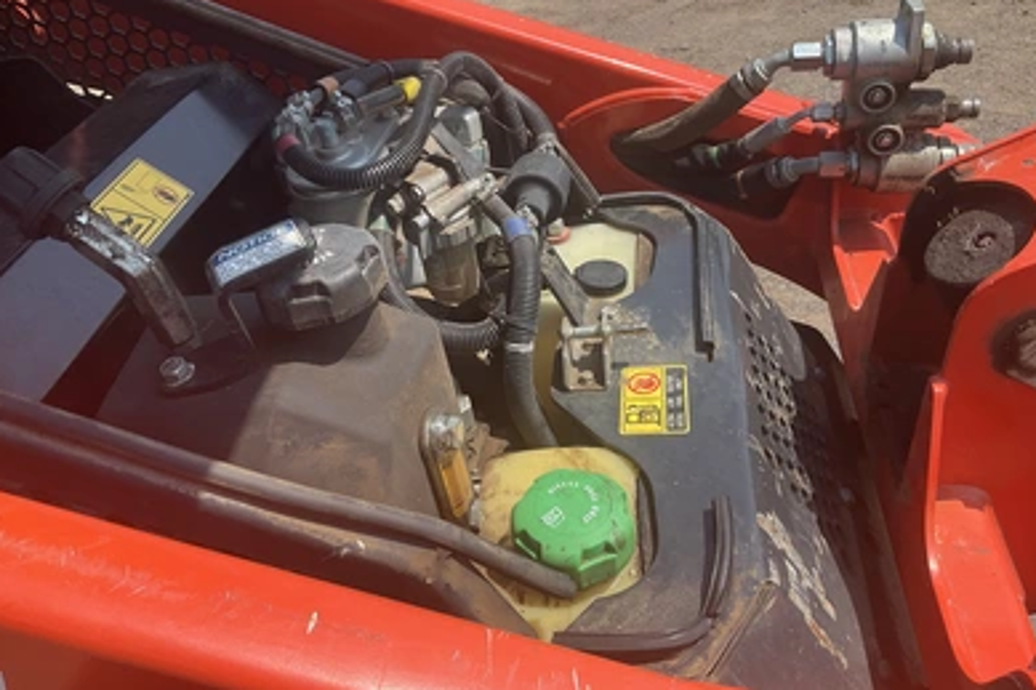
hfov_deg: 60.3
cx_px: 506
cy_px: 293
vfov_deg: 42.2
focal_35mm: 31
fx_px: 892
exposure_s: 1/997
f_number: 1.8
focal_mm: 3
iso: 25
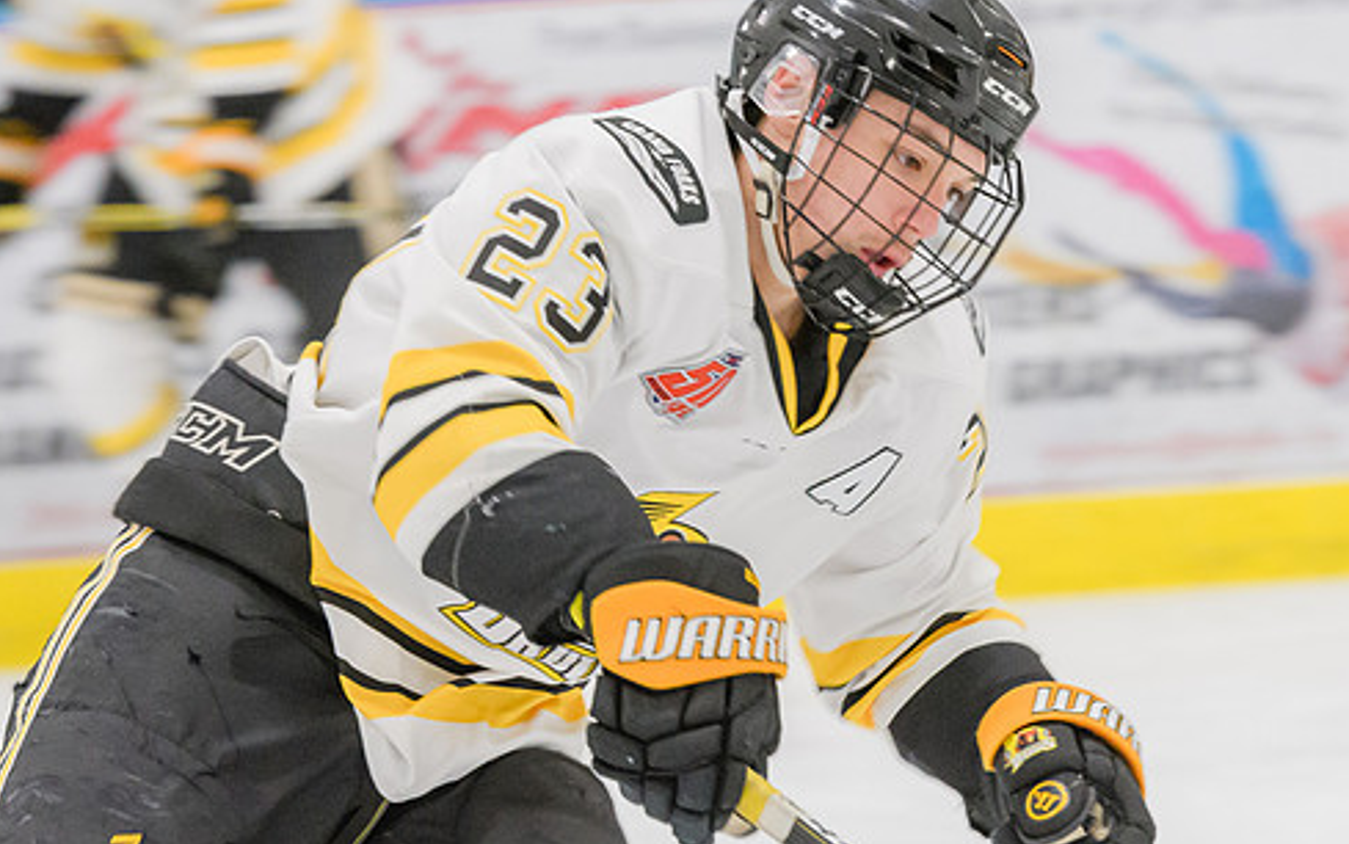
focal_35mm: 416
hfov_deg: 5.0
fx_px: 15299
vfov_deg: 3.2
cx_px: 703
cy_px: 269
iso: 3200
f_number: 5.6
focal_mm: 180
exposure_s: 1/250
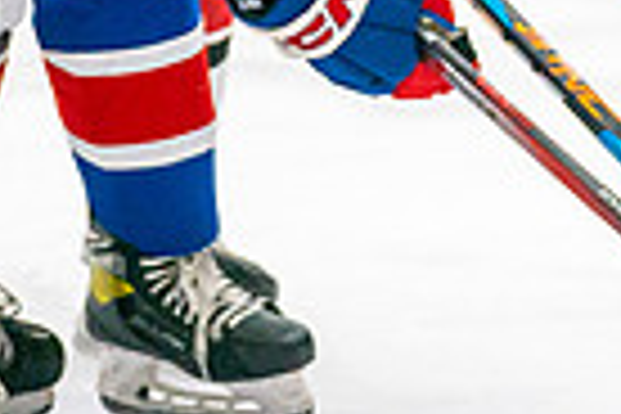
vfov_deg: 2.0
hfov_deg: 3.0
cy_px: -272
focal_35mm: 678
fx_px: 11695
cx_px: -104
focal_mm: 154
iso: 3200
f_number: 2.8
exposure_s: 1/1250
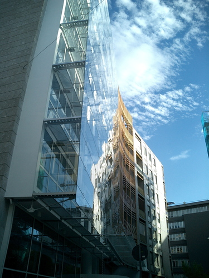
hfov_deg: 40.7
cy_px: 139
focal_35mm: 35
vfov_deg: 52.6
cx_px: 104
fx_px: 282
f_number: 4.2
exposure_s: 1/500
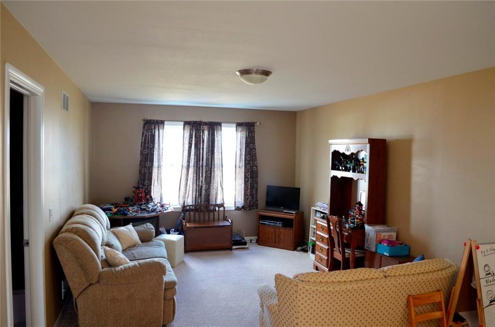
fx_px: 370
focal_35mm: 27
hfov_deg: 67.5
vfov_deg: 47.7
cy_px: 164
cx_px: 248
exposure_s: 1/50
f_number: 3.5
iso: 800
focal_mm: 18
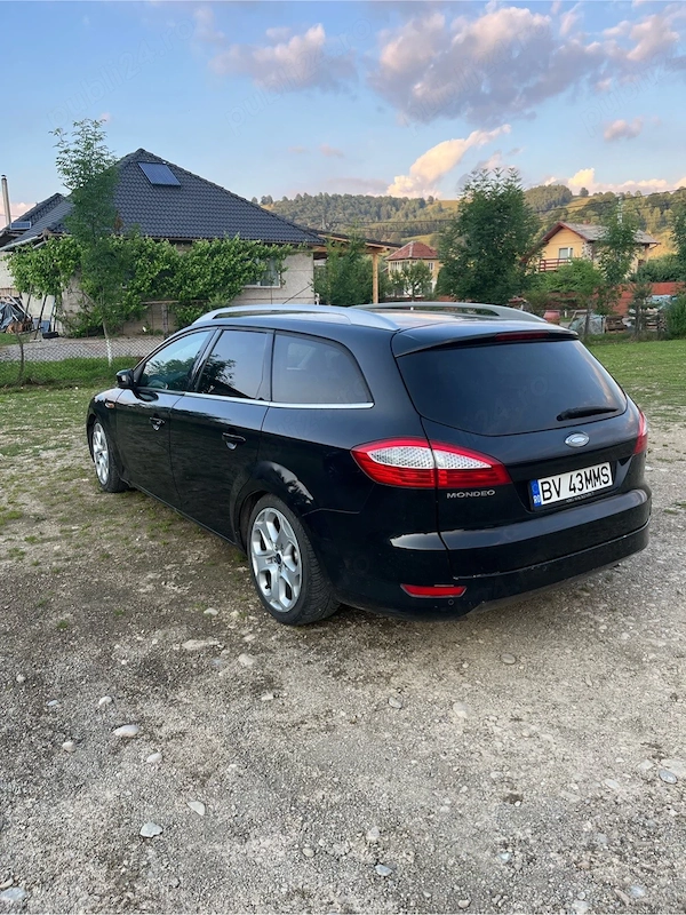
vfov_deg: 67.3
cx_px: 343
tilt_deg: -12.0
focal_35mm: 26
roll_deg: +1.7
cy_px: 458
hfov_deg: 53.1
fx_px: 687
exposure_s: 1/341
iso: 50
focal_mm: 5.1
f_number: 1.6
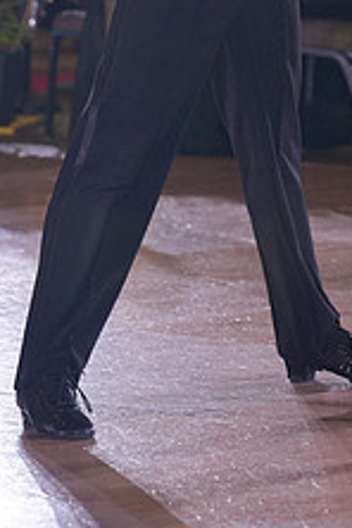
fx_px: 4062
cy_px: -78
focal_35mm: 277
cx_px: 351
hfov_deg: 5.0
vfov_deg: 7.4
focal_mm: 106
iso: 1250
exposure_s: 1/400
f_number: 4
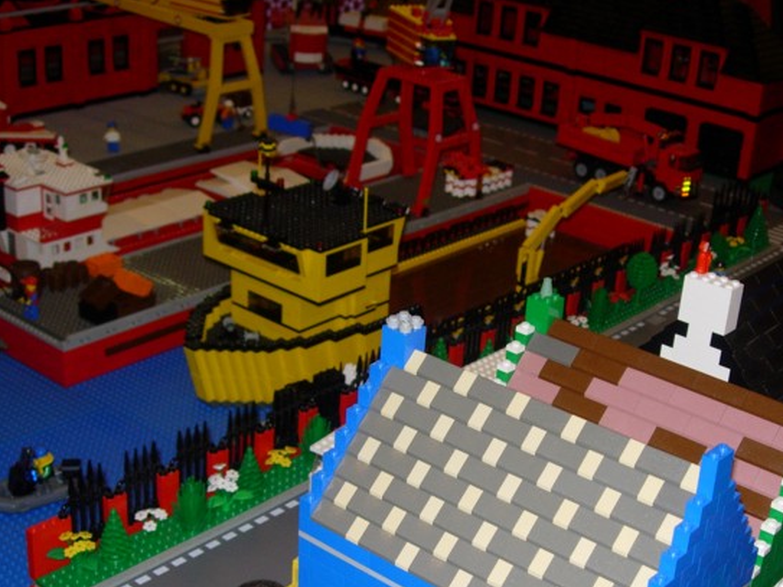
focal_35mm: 56
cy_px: 398
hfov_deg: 34.1
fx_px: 1266
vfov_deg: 25.9
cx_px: 506
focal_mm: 7.8
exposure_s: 1/64
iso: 79
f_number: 2.8
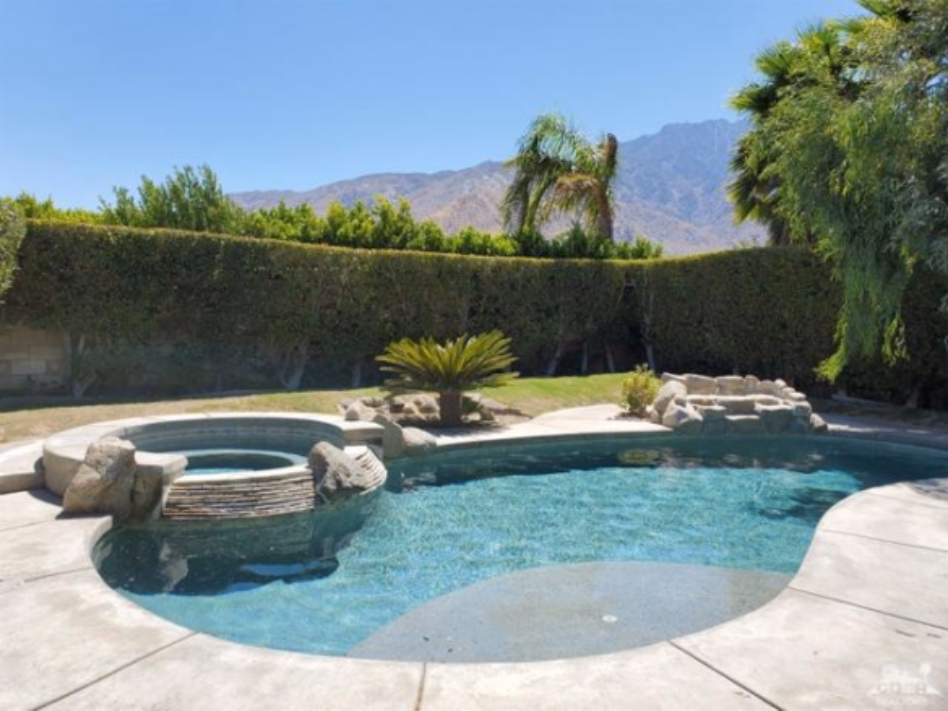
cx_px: 474
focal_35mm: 26
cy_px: 356
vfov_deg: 53.1
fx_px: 712
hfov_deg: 67.3
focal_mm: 4.3
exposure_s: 1/1263
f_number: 2.4
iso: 50
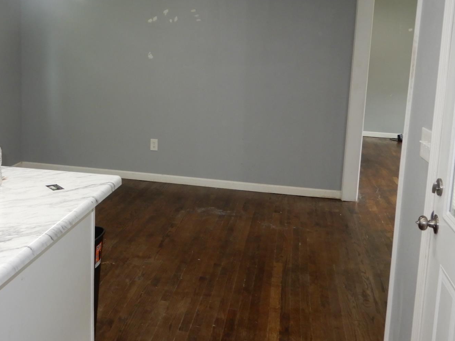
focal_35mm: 41
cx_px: 151
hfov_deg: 45.1
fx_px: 539
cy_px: 129
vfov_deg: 34.9
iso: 180
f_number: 3.4
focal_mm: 4.3
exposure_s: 1/30
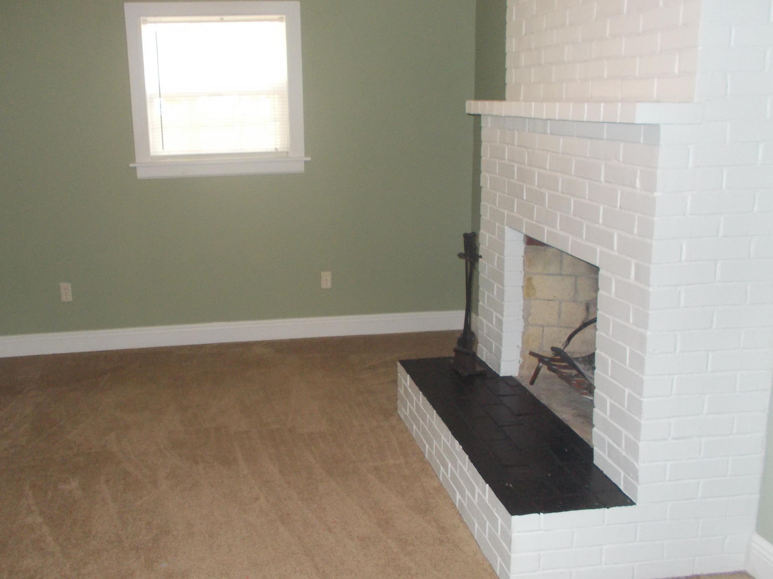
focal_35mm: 35
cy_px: 259
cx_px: 318
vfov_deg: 40.6
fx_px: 781
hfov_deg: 52.4
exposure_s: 1/25
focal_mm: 4.6
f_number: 3.2
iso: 320
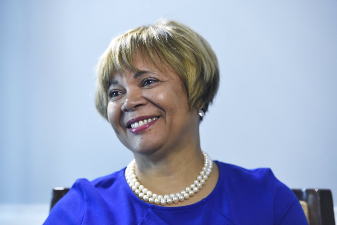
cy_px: 112
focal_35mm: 140
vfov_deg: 9.8
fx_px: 1311
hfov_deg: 14.6
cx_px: 168
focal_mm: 140
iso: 3200
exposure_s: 1/320
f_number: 4
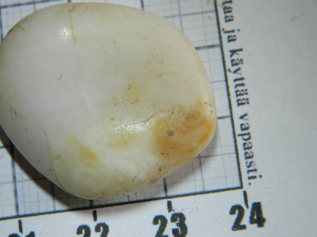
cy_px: 94
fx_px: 1080
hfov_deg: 16.7
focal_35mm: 118
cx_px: 110
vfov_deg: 12.5
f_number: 4.2
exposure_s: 1/50
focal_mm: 15.1
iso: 100
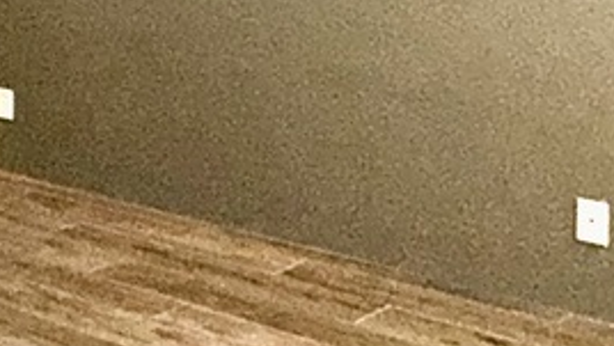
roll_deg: +1.4
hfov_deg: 21.2
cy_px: -142
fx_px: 1336
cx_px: -346
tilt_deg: -2.2
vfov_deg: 14.0
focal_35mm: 82
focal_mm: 2.22
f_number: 2.2
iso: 100
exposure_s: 1/60
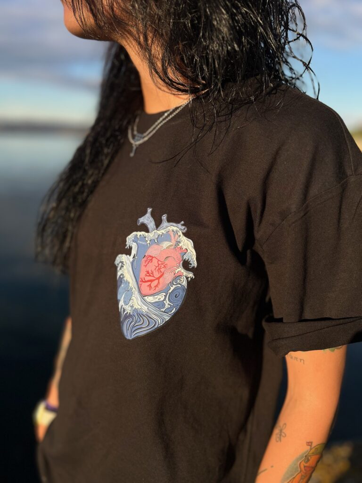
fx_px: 363
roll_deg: -2.0
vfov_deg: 67.3
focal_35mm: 26
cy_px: 242
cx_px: 181
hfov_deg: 53.1
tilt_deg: -16.7
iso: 50
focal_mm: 5.7
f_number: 1.5
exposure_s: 1/3571
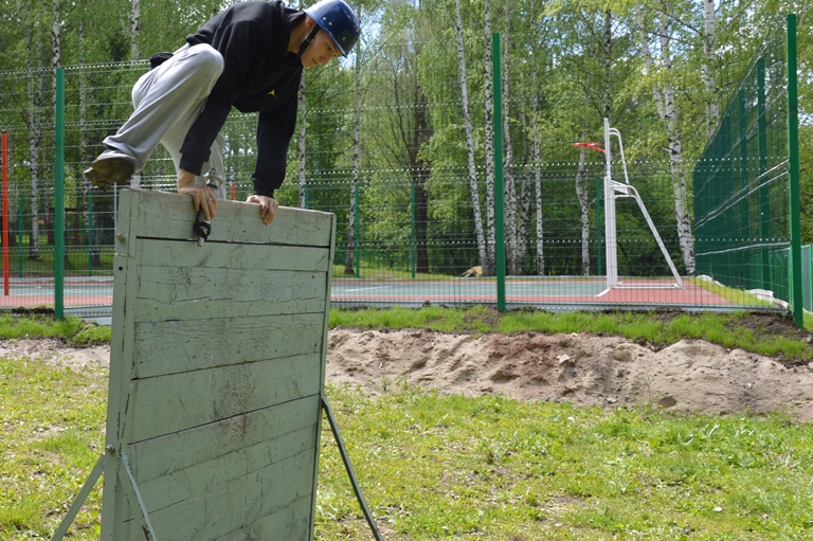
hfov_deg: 40.7
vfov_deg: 27.9
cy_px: 199
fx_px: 1083
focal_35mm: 48
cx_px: 278
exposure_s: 1/160
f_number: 6.3
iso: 100
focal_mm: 24
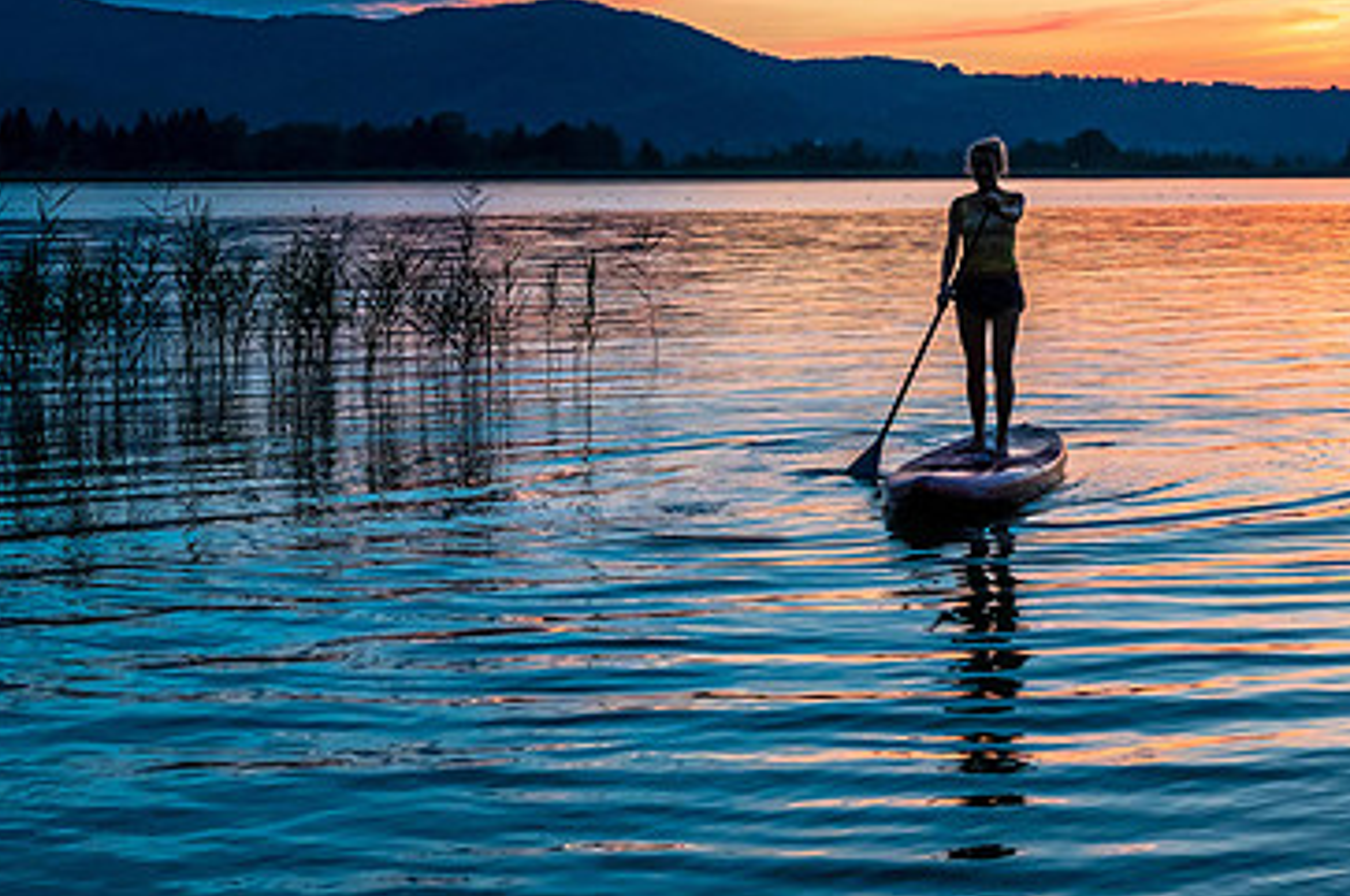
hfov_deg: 29.7
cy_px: 260
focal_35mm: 67
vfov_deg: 20.1
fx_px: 2509
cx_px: 989
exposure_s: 1/160
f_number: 6.3
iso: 2000
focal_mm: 39
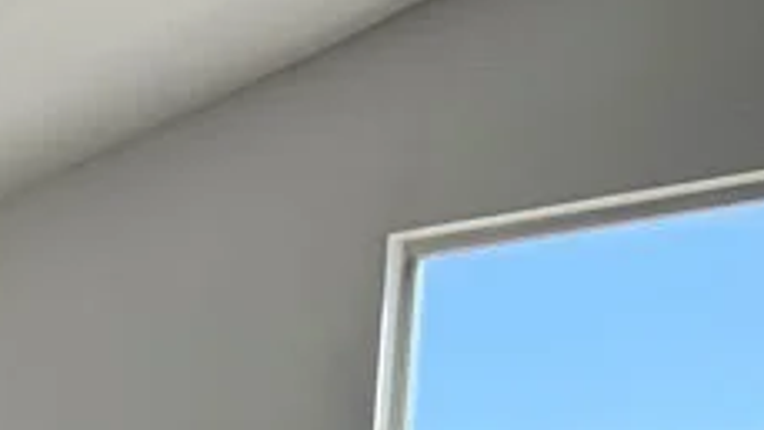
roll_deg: -2.0
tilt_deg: -6.7
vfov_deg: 8.8
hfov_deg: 15.8
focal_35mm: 117
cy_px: 1220
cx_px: -570
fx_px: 2371
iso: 100
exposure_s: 1/643
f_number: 1.78
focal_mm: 6.76
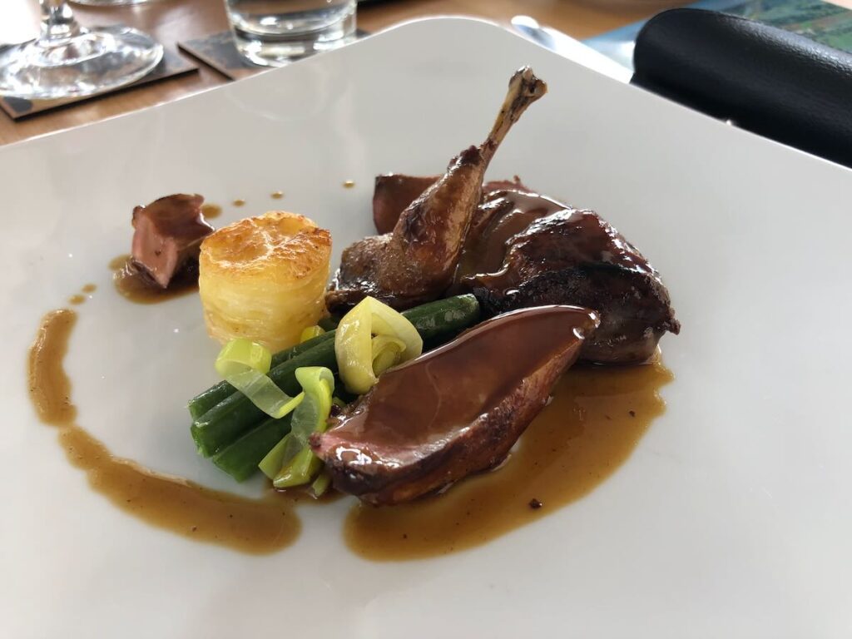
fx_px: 689
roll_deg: +1.3
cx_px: 426
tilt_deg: -40.7
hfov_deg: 63.4
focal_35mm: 28
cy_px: 320
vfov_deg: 49.7
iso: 40
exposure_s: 1/120
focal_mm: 3.99
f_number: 1.8
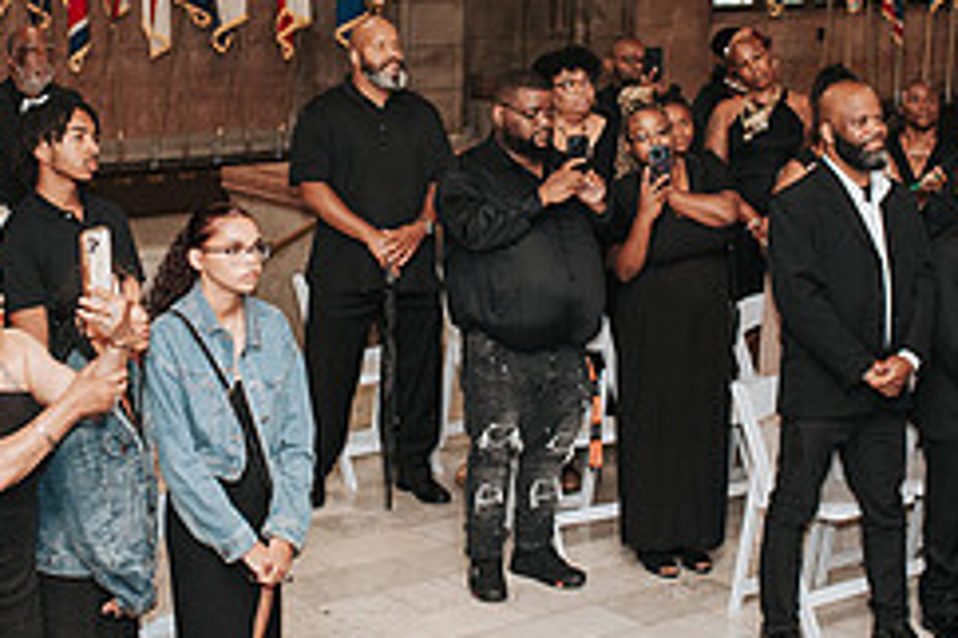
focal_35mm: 84
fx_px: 2234
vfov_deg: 16.2
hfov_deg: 24.2
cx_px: 368
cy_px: 160
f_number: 3.2
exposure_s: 1/125
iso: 1000
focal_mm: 35
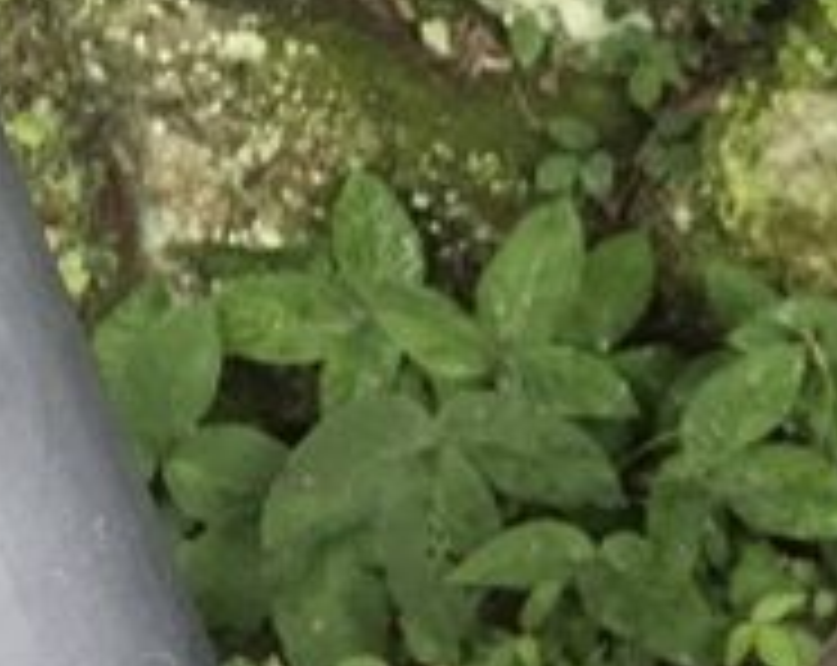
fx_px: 2966
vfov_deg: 12.4
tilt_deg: -37.0
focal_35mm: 120
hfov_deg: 13.3
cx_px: 1789
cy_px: 911
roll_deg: +2.3
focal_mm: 3.99
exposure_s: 1/40
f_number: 1.8
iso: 20
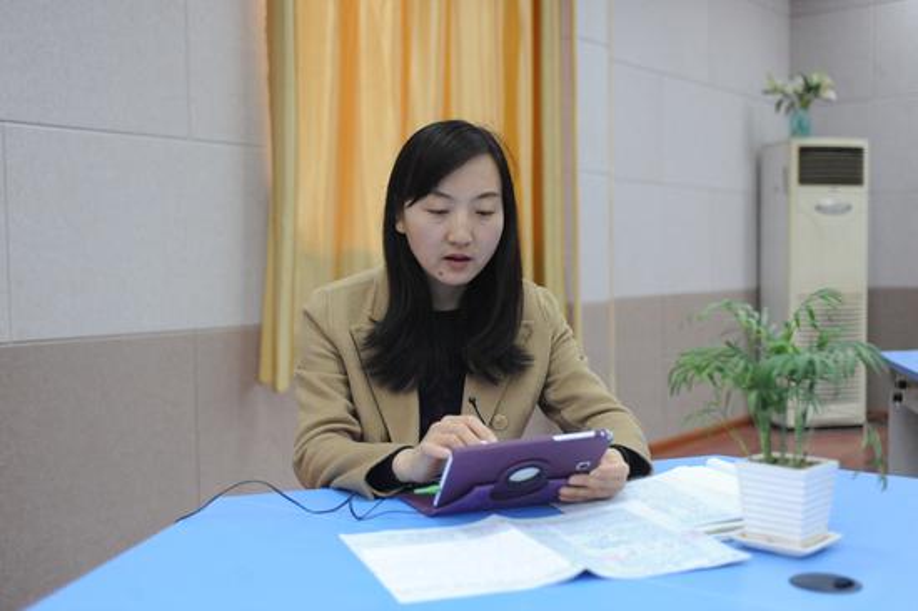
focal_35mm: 45
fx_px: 1147
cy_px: 306
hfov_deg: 43.6
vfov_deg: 29.8
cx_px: 459
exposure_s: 1/400
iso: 3200
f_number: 3.2
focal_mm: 45
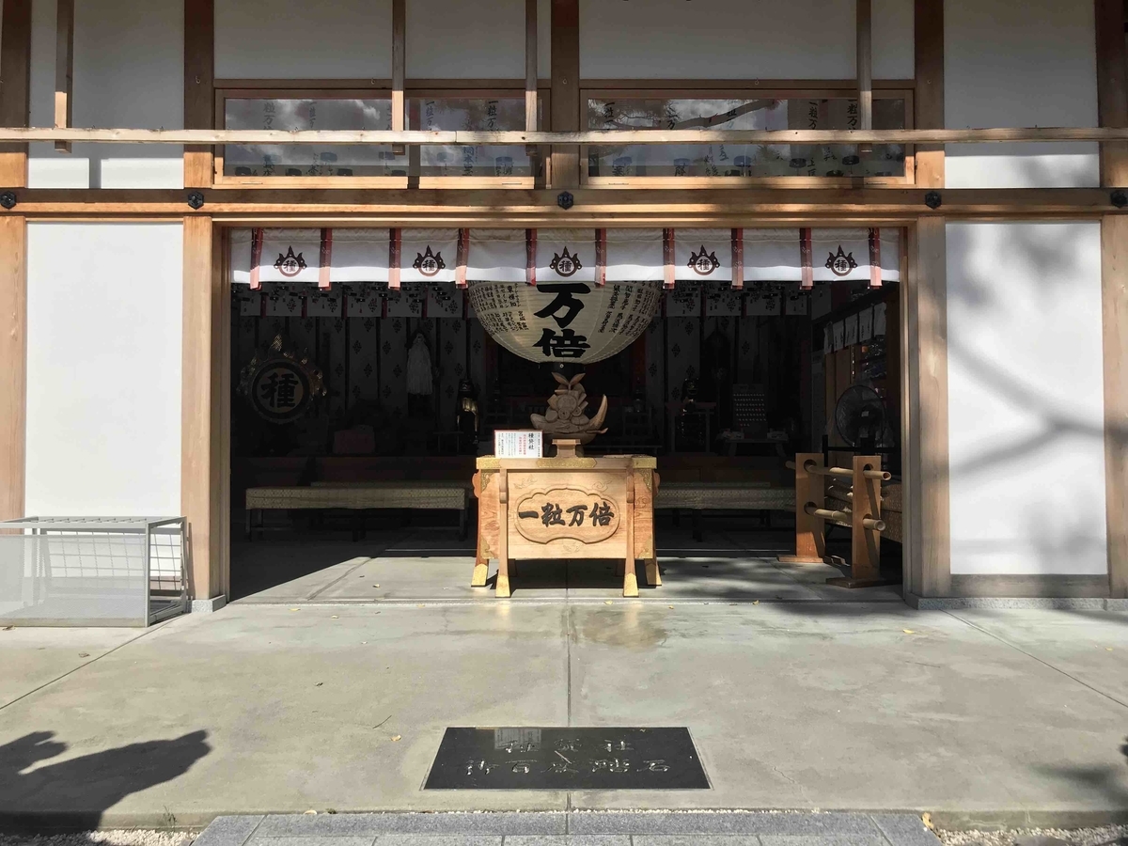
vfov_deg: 49.7
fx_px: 912
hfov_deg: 63.4
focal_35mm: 28
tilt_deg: +1.7
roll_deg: +1.5
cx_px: 564
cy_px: 423
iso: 20
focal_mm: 3.99
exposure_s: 1/2740
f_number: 1.8
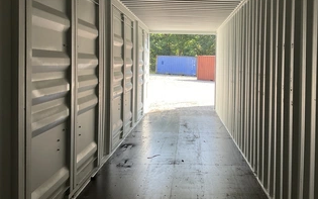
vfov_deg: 32.6
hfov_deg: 50.0
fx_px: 338
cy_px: 72
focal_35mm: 39
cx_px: 194
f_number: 1.8
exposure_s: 1/122
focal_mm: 3
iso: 40
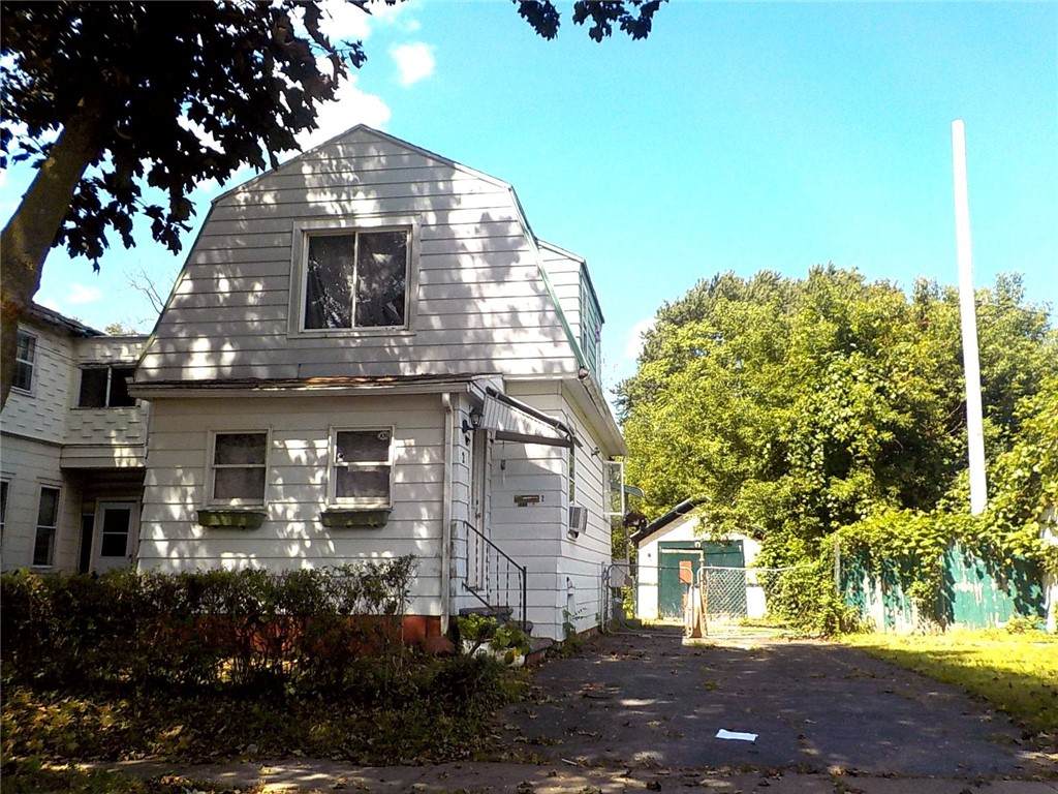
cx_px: 529
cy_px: 397
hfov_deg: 60.0
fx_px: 917
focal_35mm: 30
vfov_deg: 46.8
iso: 125
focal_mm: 4.1
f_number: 3.3
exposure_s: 1/800
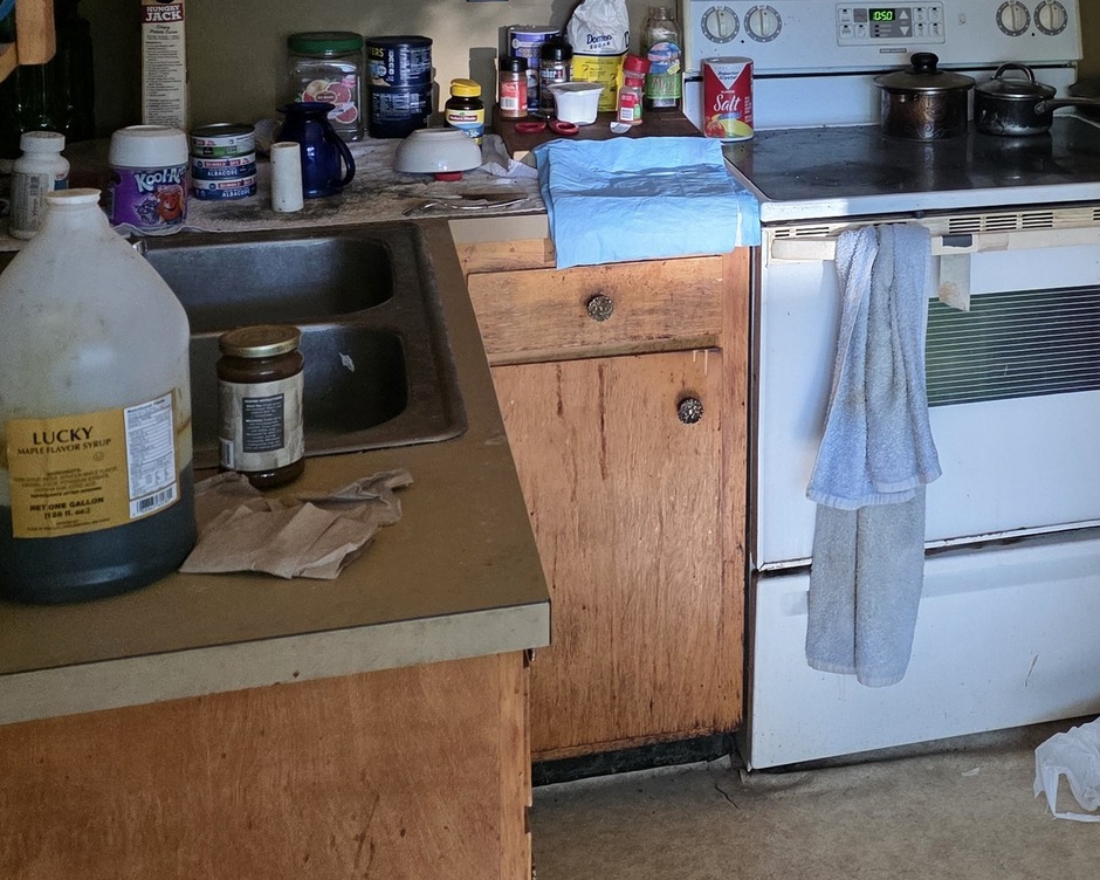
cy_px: 54
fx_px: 1791
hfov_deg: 32.6
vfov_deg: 26.5
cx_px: 964
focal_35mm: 55
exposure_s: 1/120
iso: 250
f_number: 1.7
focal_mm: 6.3
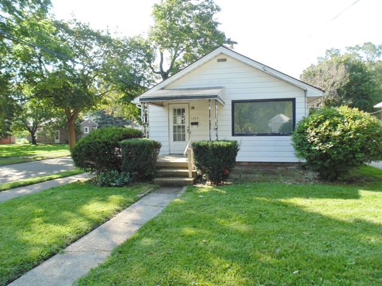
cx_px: 191
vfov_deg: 61.1
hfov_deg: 76.4
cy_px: 143
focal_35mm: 22
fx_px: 243
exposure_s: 1/200
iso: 80
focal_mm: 4
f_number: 3.1
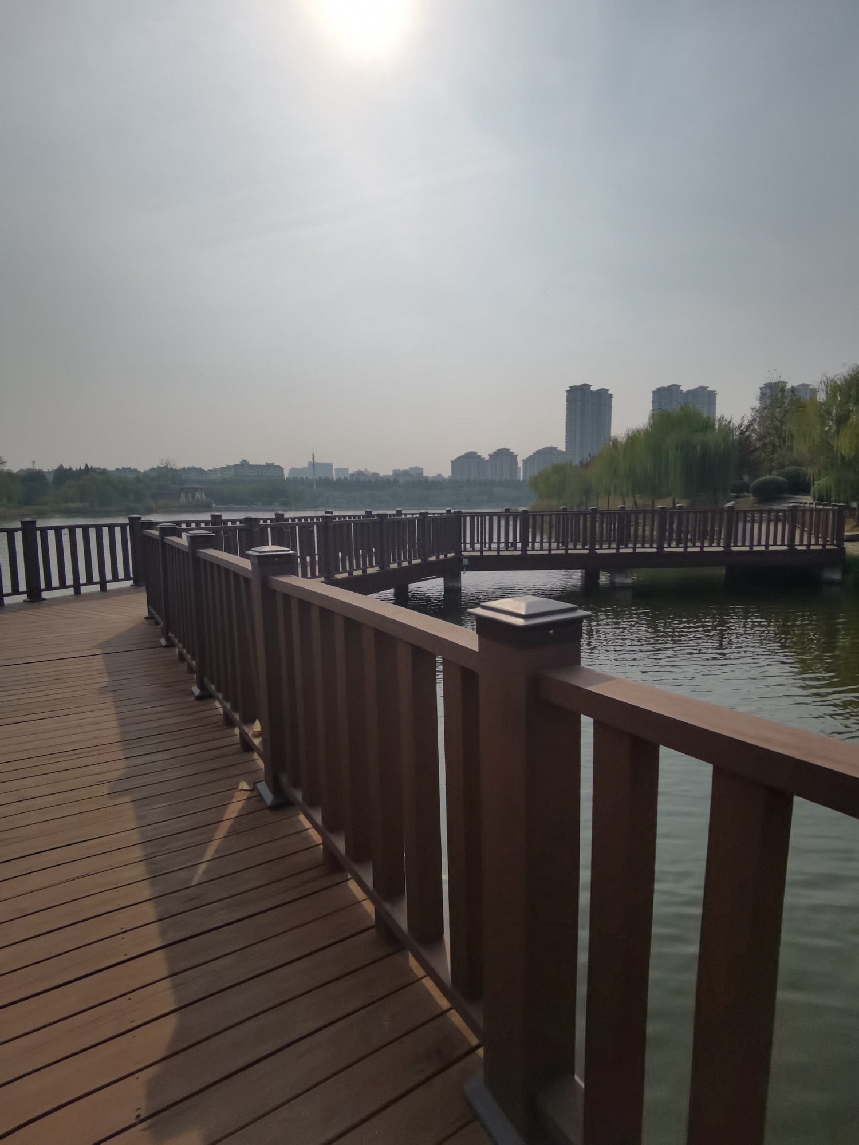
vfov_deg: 91.0
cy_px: 572
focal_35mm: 17
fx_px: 562
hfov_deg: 74.7
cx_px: 430
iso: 50
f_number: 2.2
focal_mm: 2.26
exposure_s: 1/5025
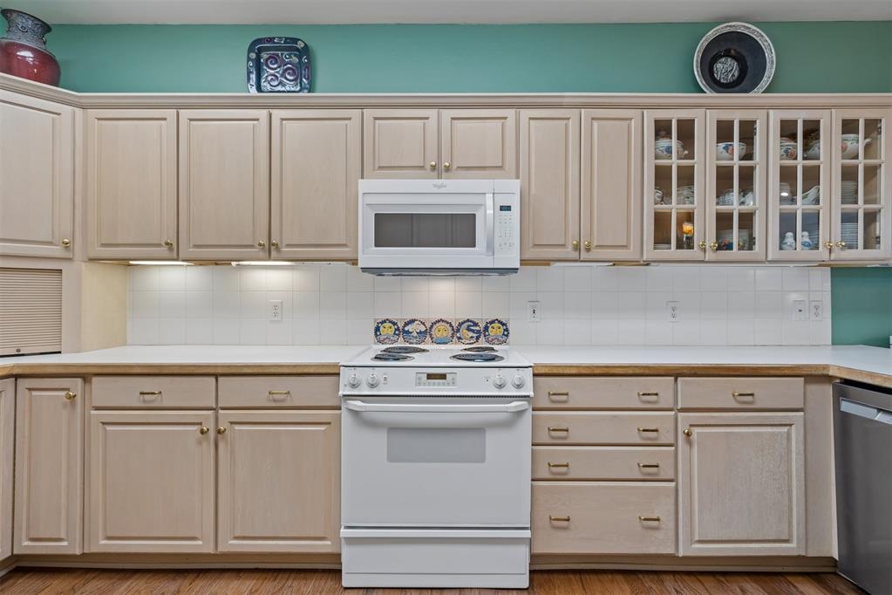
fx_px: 396
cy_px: 298
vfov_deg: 73.7
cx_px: 446
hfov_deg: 96.7
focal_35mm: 16
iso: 200
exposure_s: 1/10
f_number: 8
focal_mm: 16
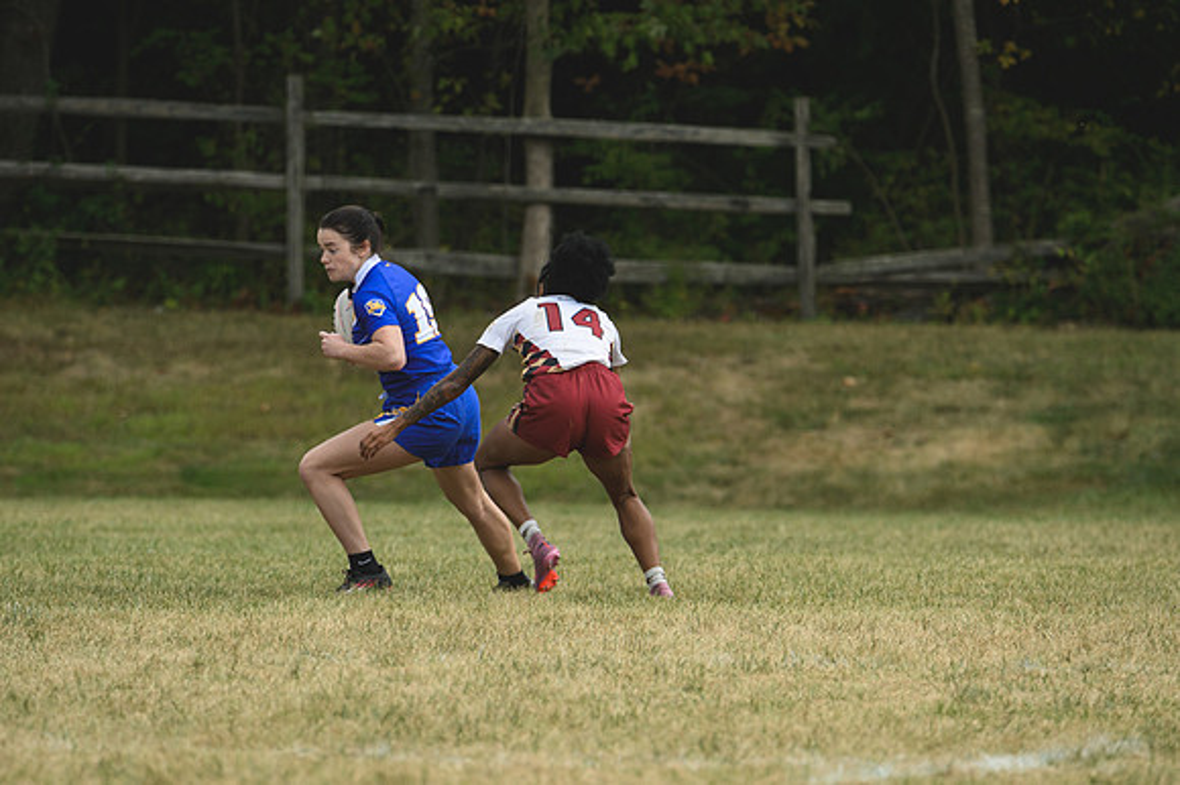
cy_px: 392
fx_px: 22112
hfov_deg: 3.1
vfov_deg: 2.0
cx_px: 590
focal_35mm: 675
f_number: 6
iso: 250
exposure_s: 1/1000
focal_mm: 450
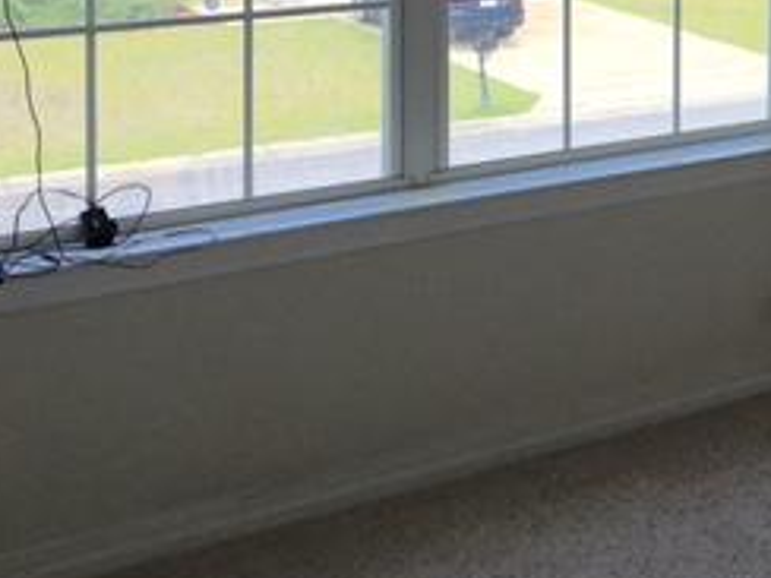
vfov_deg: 18.3
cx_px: 885
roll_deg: -1.0
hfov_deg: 23.8
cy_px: -133
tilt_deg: -3.4
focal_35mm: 76
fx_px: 1693
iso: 25
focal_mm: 4.15
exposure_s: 1/218
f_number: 2.2
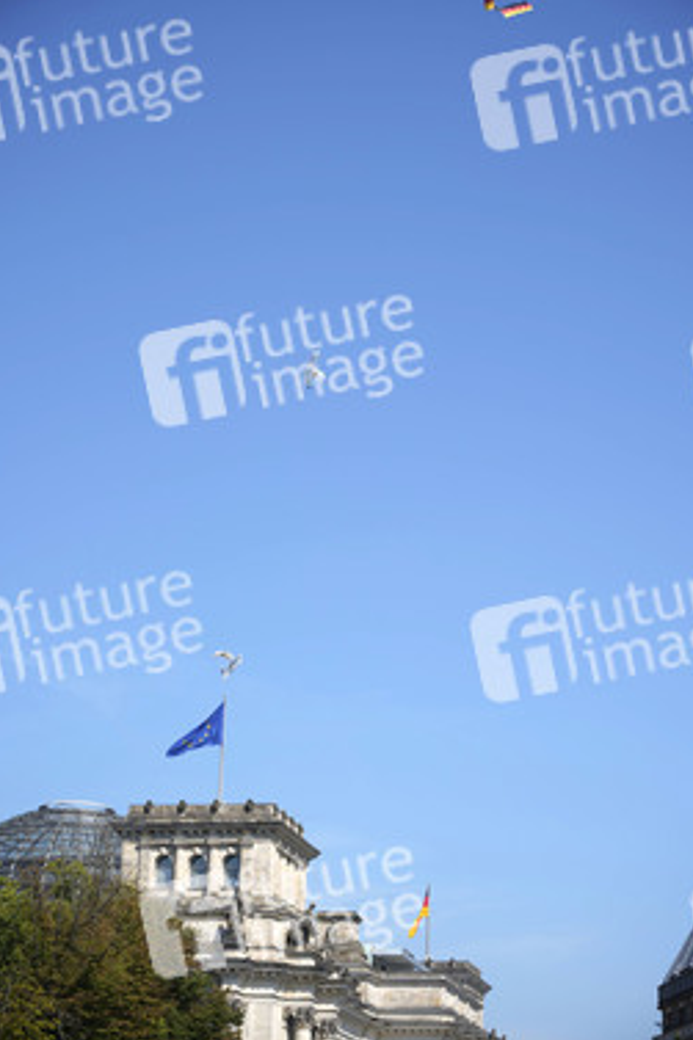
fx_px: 2052
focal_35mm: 71
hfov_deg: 19.2
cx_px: 362
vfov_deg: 28.5
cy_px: 499
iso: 64
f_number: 5.6
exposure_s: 1/500
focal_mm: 67
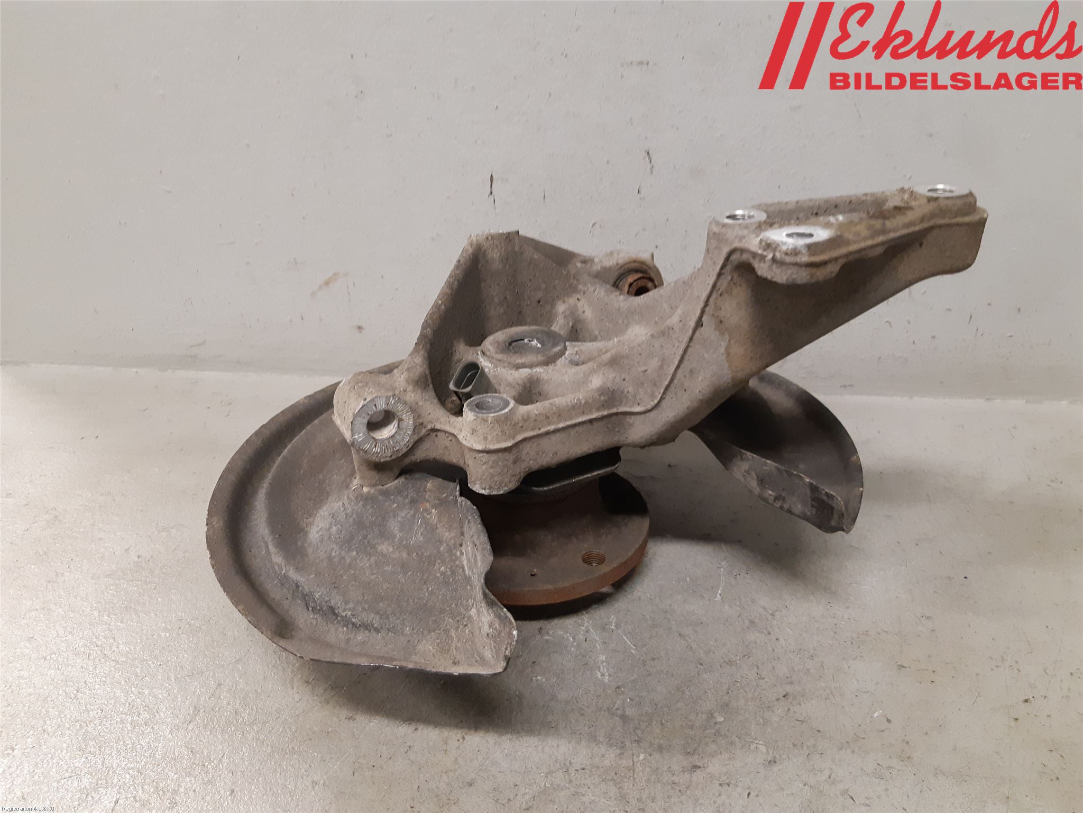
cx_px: 542
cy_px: 406
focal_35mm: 26
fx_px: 813
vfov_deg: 53.1
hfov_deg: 67.3
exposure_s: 1/50
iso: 200
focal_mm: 3.93
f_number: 1.7
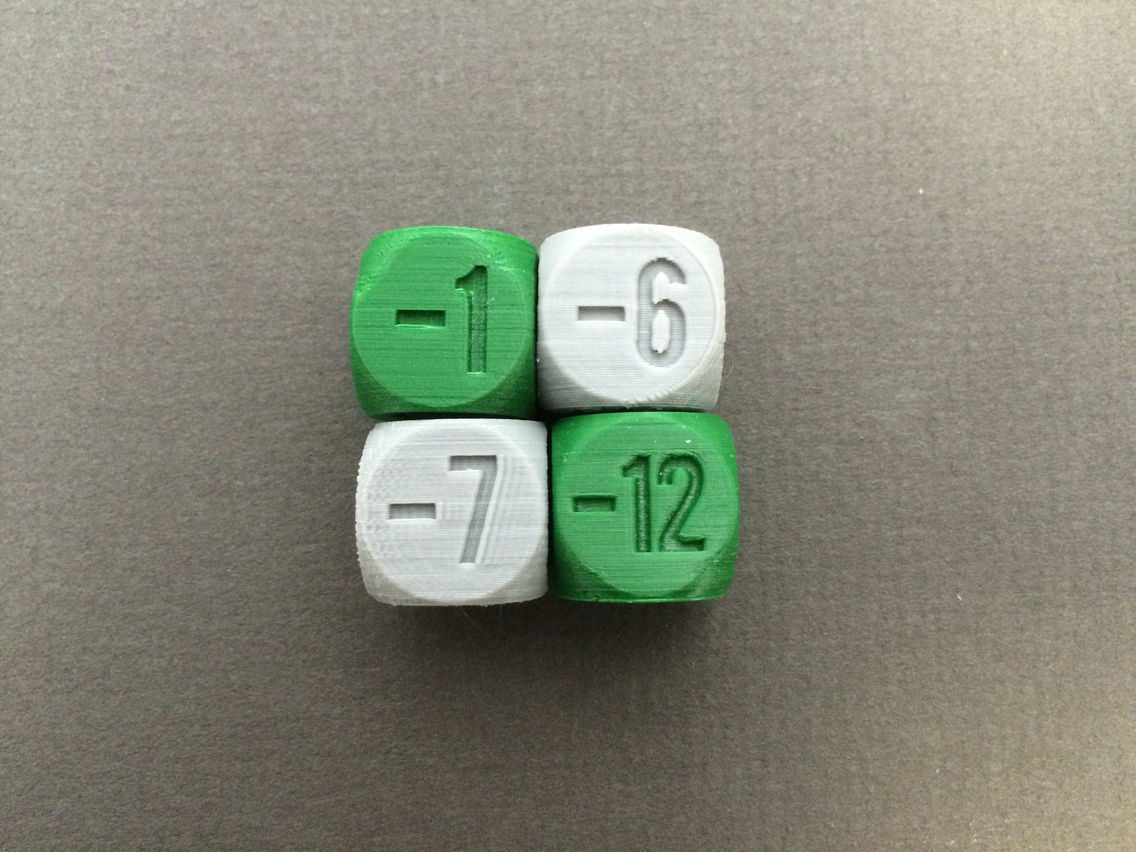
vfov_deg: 48.2
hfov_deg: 61.7
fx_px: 952
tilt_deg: -87.2
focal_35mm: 29
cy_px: 426
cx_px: 568
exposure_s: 1/15
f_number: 2.2
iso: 250
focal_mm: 4.15
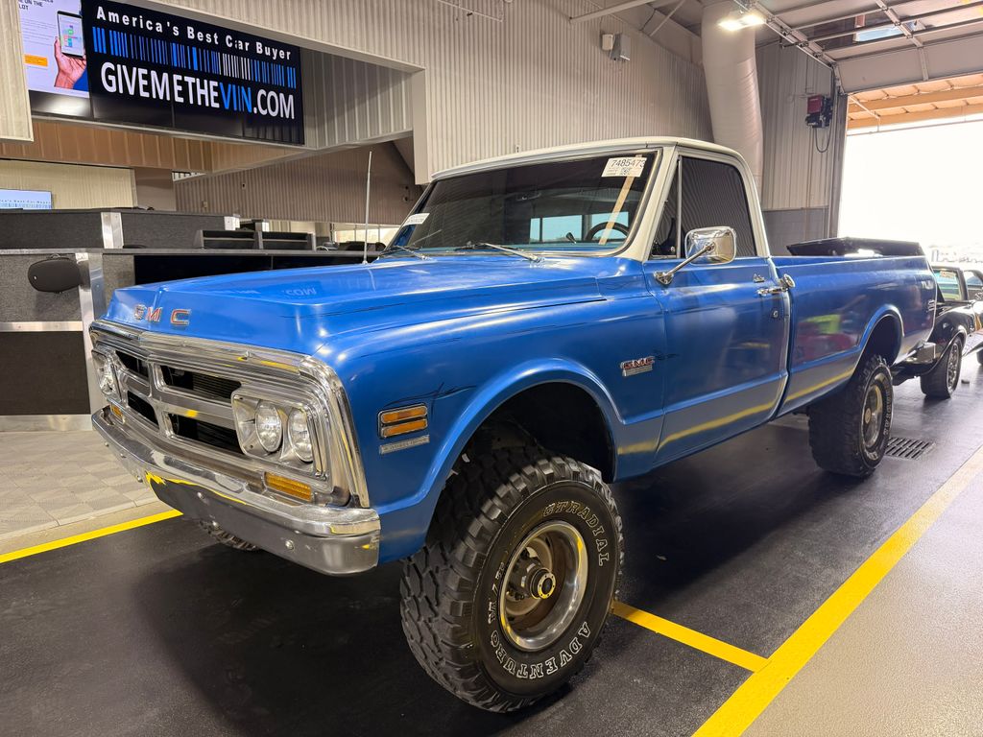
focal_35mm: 24
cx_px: 492
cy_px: 368
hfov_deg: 71.6
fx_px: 682
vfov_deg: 56.8
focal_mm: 6.76
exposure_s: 1/120
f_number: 1.78
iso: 200
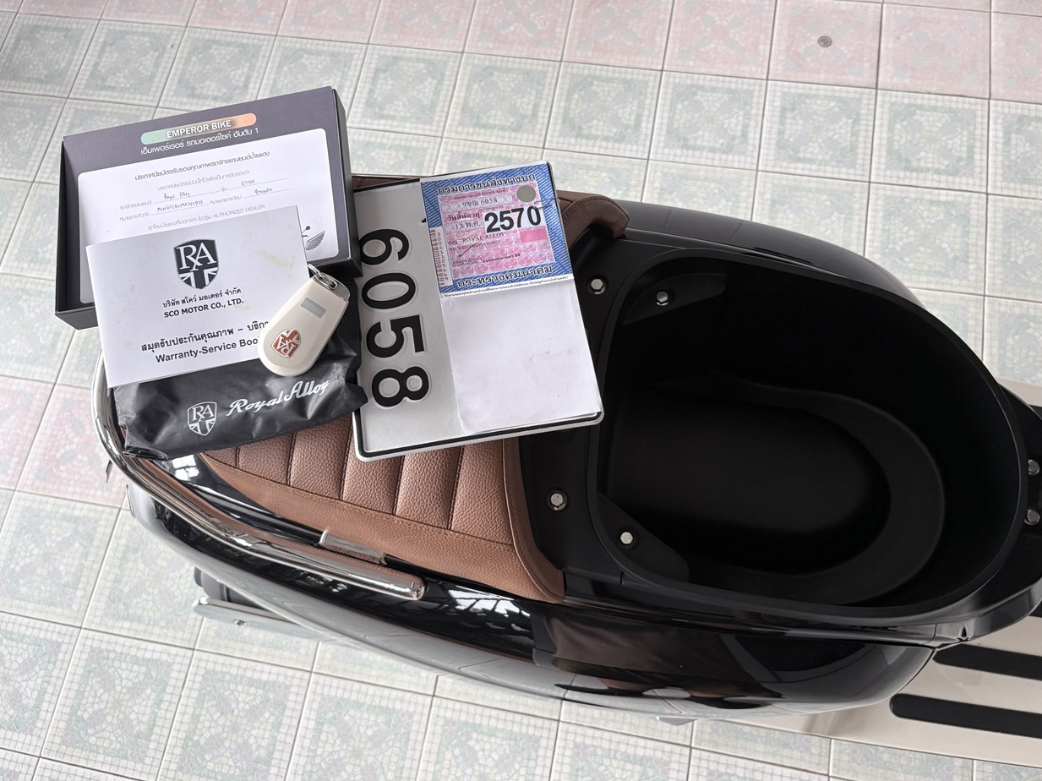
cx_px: 534
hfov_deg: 65.3
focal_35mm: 27
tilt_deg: -70.9
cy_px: 390
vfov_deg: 51.3
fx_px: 813
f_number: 1.6
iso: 125
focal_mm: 5.96
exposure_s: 1/70
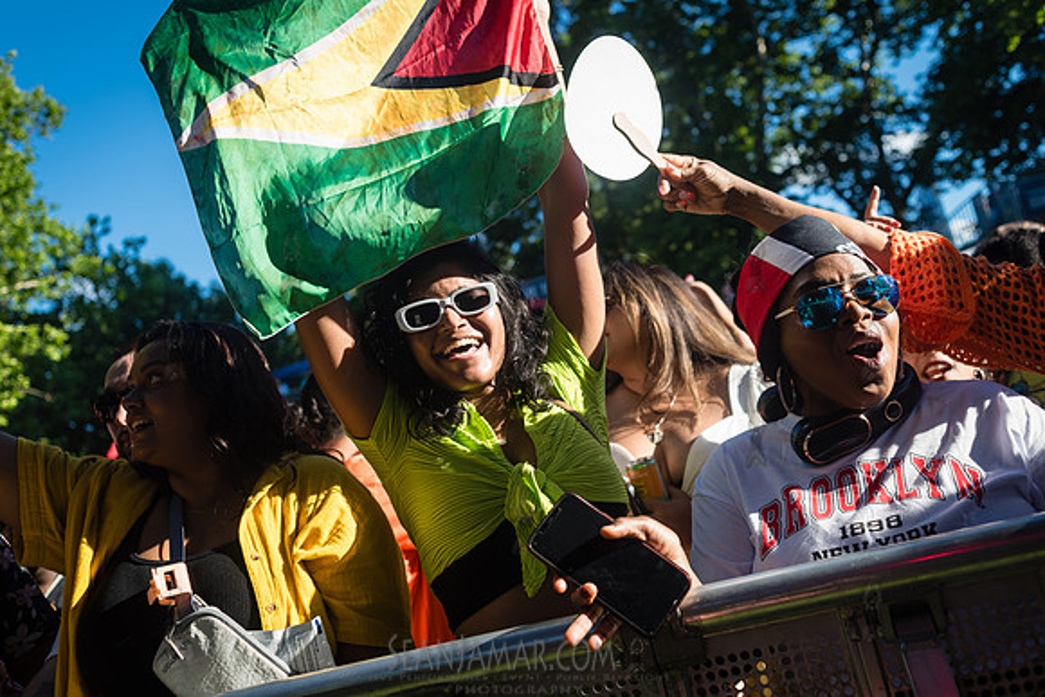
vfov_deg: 37.9
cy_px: 348
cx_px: 522
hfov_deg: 54.4
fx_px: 1016
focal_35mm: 35
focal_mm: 35
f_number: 3.5
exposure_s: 1/1250
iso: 250
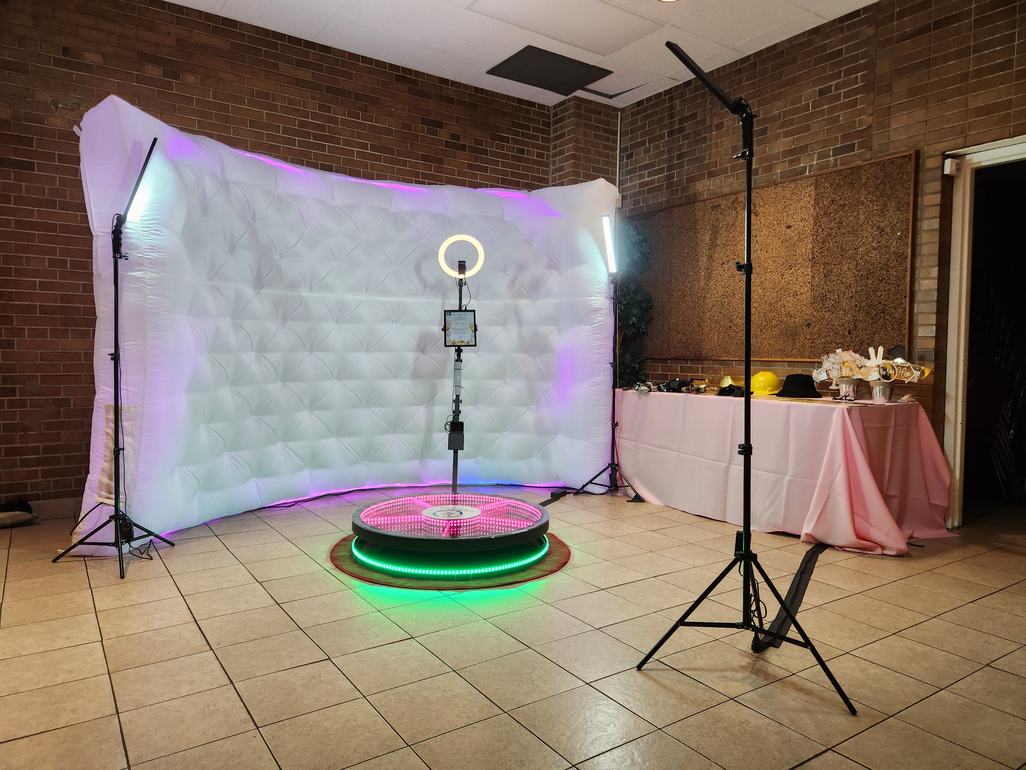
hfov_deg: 73.9
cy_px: 385
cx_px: 513
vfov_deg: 58.9
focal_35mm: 23
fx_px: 682
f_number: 1.8
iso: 200
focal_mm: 5.4
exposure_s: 1/120
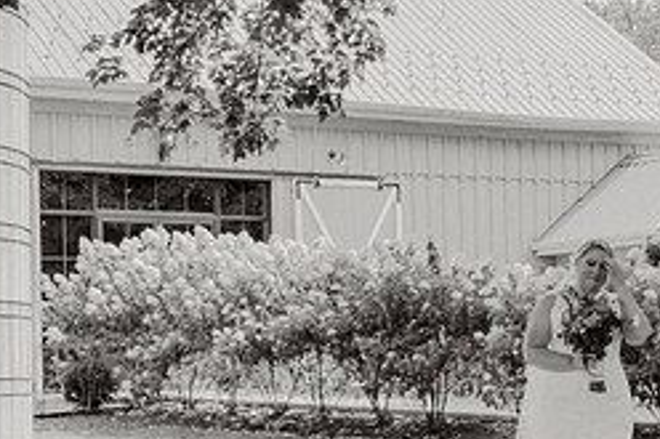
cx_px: 531
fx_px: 1795
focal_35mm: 98
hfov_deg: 20.6
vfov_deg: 13.9
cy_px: 273
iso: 125
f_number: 3.2
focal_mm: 38
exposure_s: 1/250
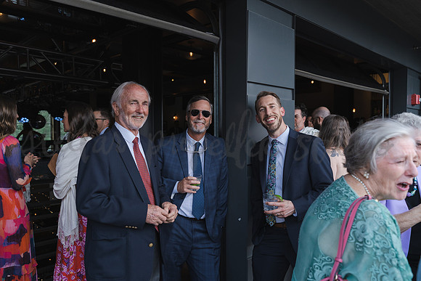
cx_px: 210
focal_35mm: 28
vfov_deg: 46.4
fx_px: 328
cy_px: 140
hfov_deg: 65.5
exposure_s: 1/800
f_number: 3.2
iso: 400
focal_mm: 28
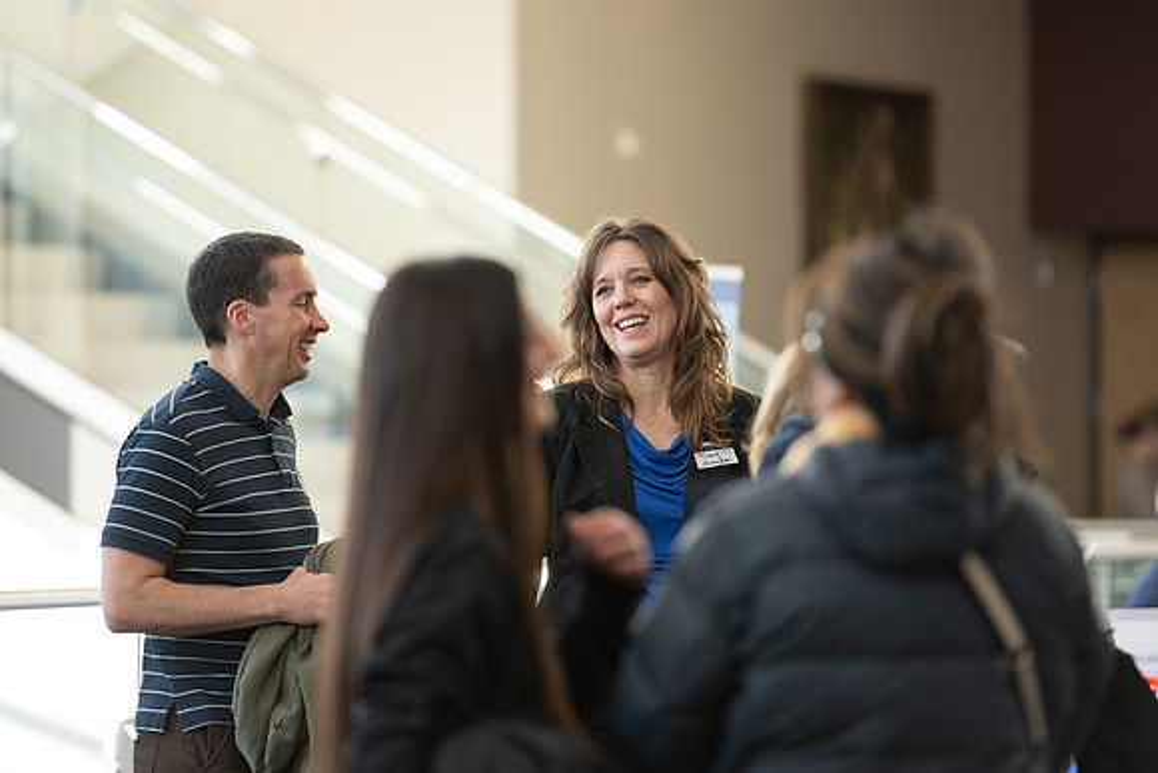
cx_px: 579
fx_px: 7588
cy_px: 317
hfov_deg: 8.7
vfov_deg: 5.8
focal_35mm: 236
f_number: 2.8
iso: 200
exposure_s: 1/320
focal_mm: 200
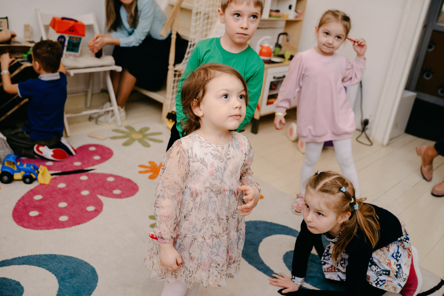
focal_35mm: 35
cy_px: 148
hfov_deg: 54.4
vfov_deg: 37.9
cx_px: 222
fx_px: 432
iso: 400
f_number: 3.2
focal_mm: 35
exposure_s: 1/160
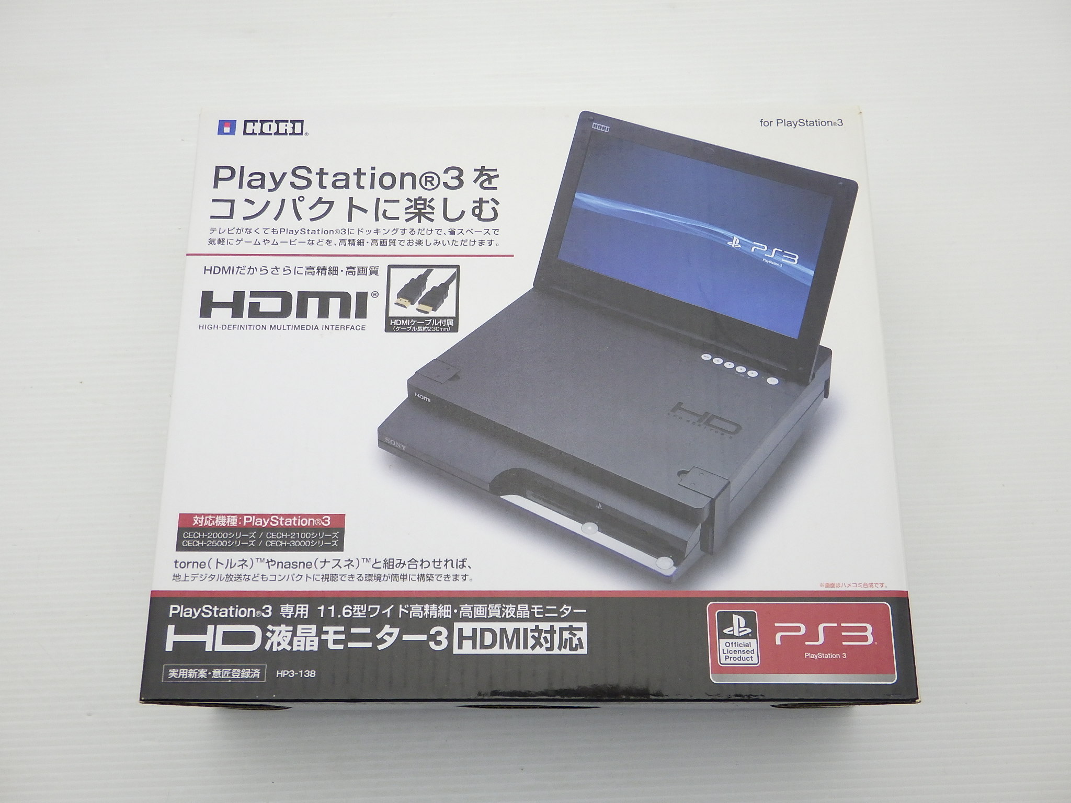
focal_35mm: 34
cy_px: 402
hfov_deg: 54.0
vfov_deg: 41.8
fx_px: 1052
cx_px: 536
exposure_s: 1/160
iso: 200
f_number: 3.8
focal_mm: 6.1
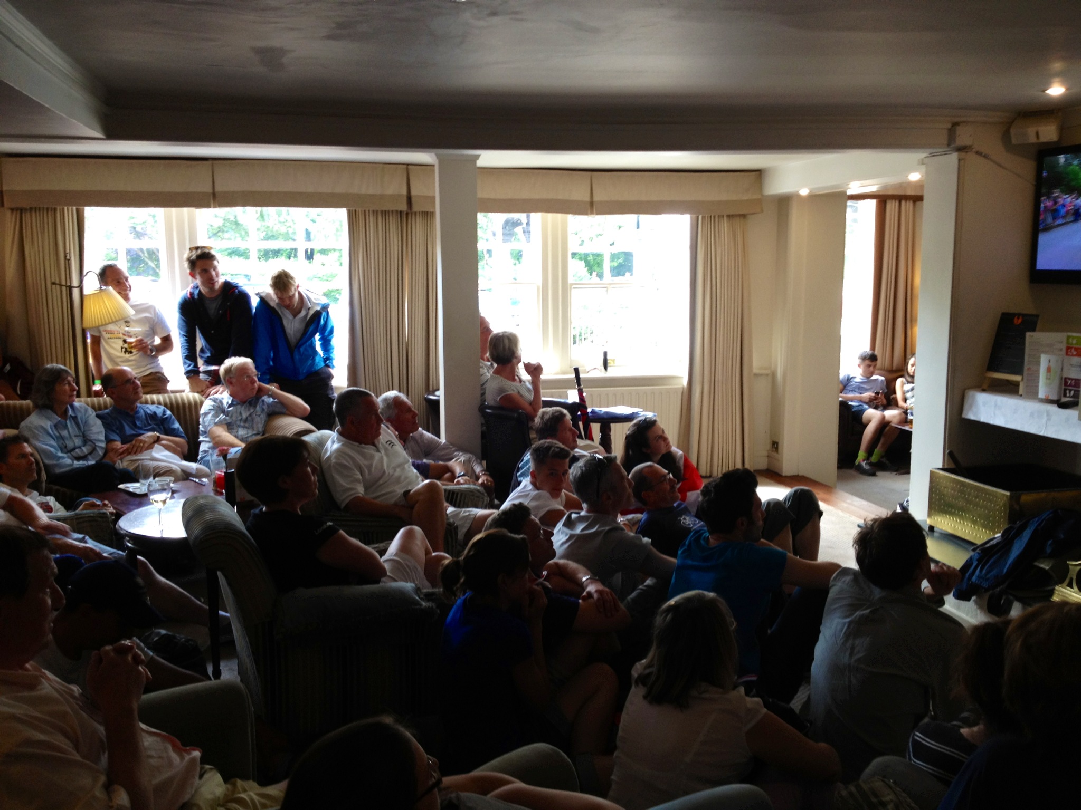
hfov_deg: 52.6
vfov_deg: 40.7
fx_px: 1093
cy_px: 405
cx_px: 540
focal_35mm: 35
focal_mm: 4.28
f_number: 2.4
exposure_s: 1/20
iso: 64
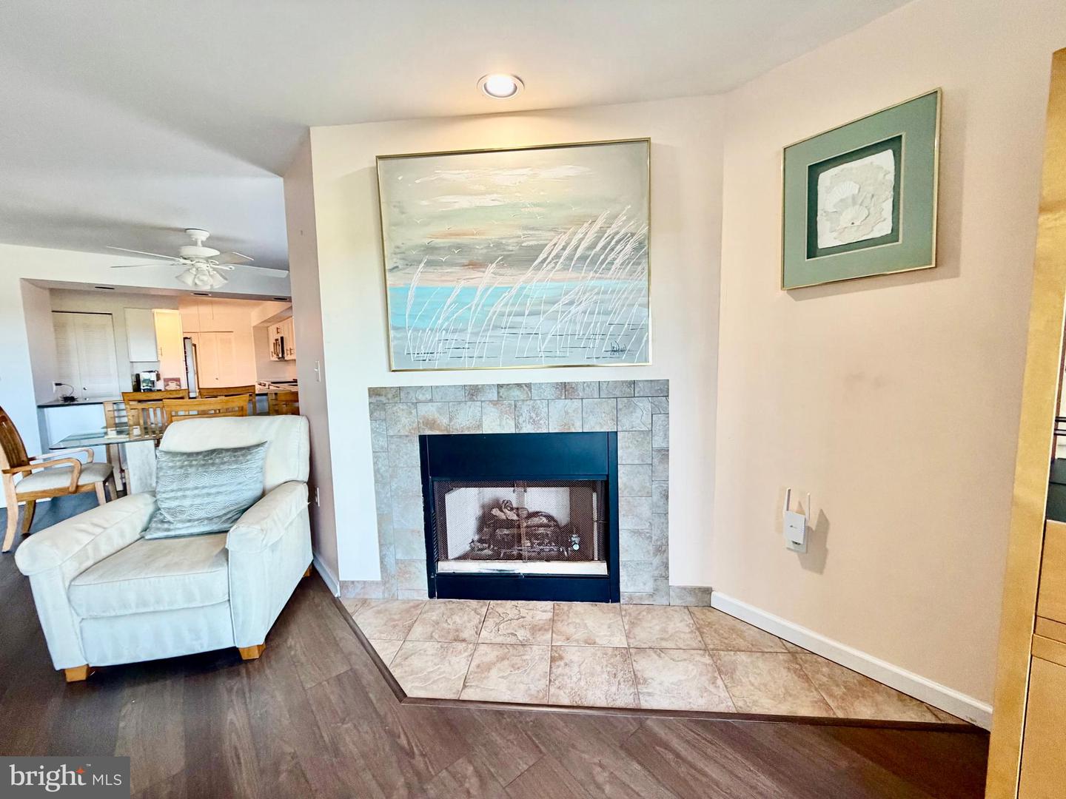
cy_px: 400
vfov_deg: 85.7
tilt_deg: -5.5
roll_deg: +1.3
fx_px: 431
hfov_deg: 102.1
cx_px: 533
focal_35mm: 14
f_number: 2.2
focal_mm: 2.22
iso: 250
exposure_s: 1/60
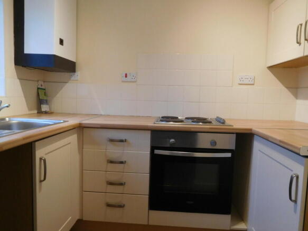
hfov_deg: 69.4
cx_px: 154
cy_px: 116
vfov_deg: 54.9
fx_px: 222
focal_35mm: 25
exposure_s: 1/30
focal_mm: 4.5
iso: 360
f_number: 3.4
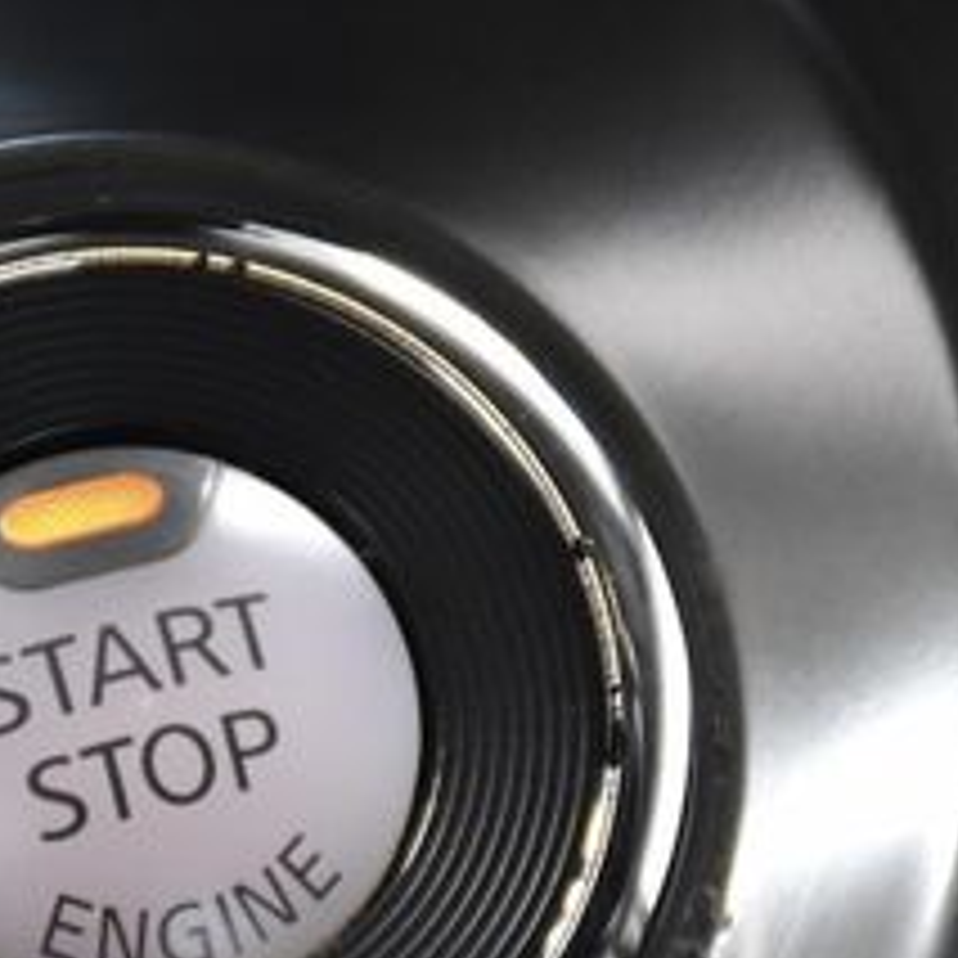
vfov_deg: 3.3
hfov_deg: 3.3
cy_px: 731
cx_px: 198
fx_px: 16783
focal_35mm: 536
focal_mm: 140
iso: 2500
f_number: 5.6
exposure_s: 1/200
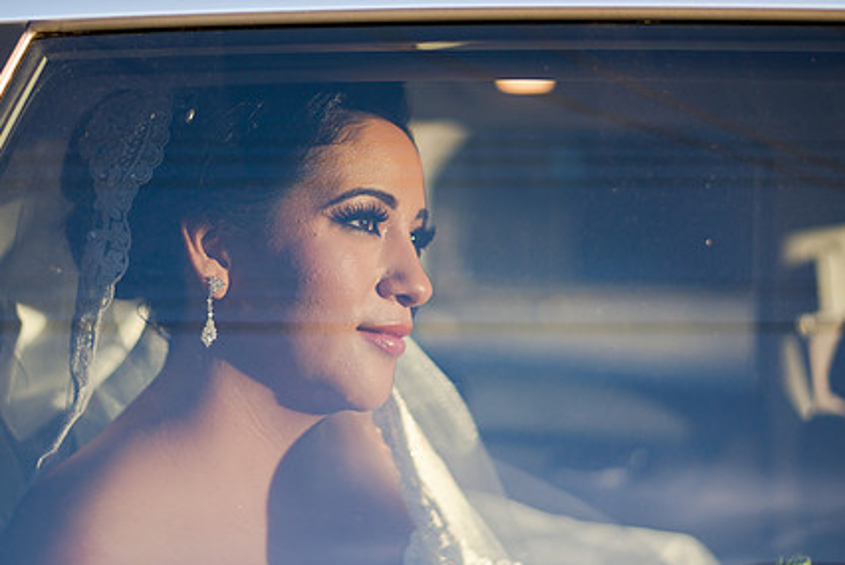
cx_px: 363
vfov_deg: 20.1
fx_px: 1598
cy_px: 271
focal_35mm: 68
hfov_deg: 29.6
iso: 125
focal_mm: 50
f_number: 1.8
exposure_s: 1/1000
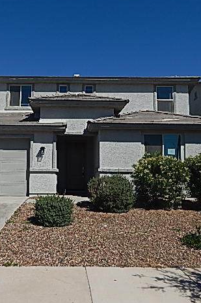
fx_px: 277
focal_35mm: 33
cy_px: 148
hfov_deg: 39.5
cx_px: 66
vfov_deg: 57.2
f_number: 6
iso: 125
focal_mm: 4
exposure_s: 1/1000
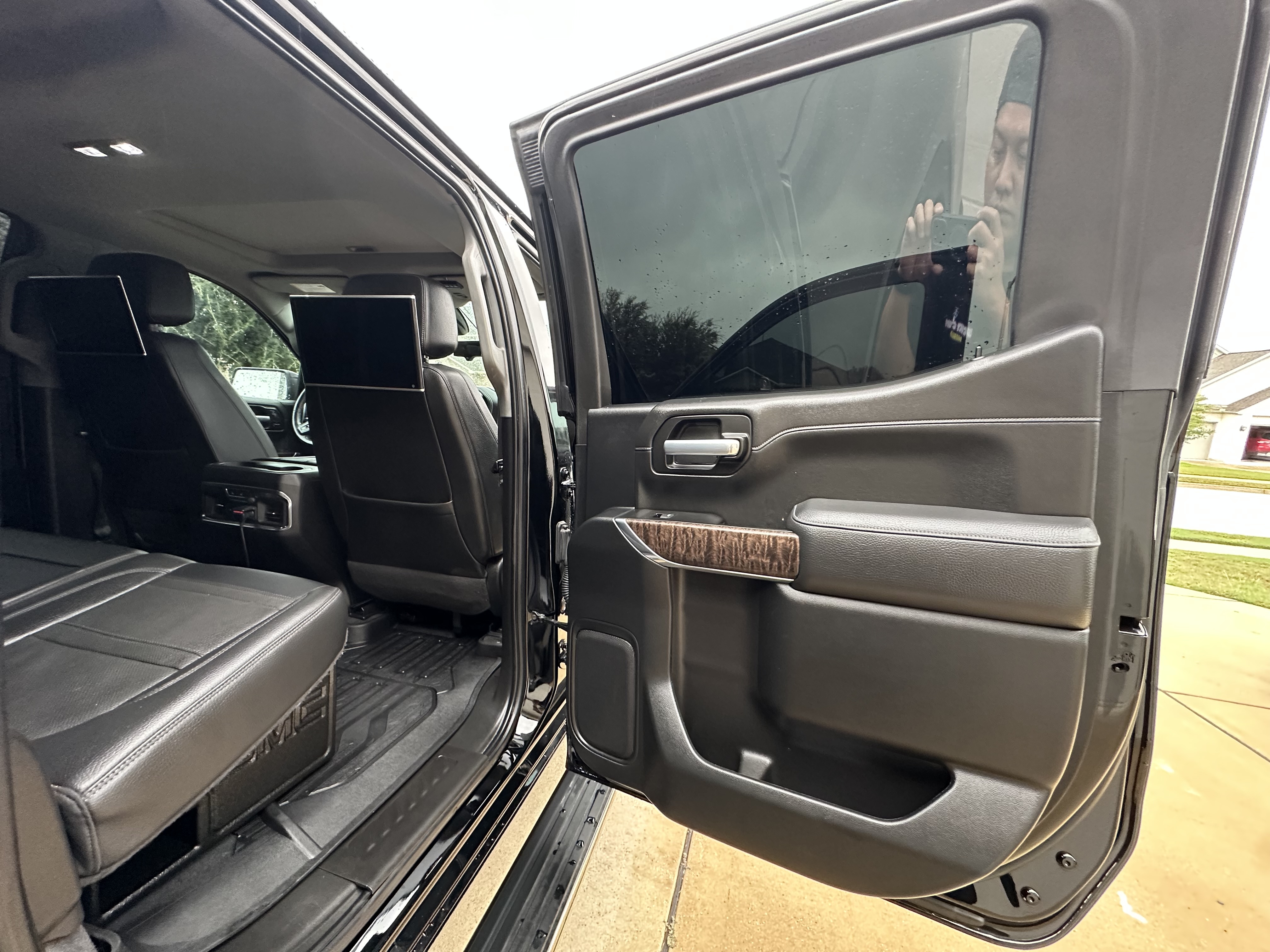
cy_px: 476
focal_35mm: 14
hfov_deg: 102.1
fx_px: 514
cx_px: 635
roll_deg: -2.0
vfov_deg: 85.7
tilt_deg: -11.0
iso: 320
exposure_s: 1/60
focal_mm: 2.22
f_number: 2.2
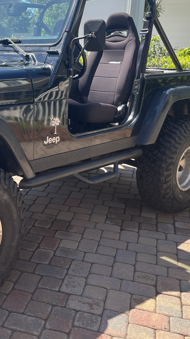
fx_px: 394
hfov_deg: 26.0
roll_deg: +0.4
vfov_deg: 46.3
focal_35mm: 44
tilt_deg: -12.9
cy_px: 151
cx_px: 11
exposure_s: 1/718
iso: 50
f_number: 1.6
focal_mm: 5.1
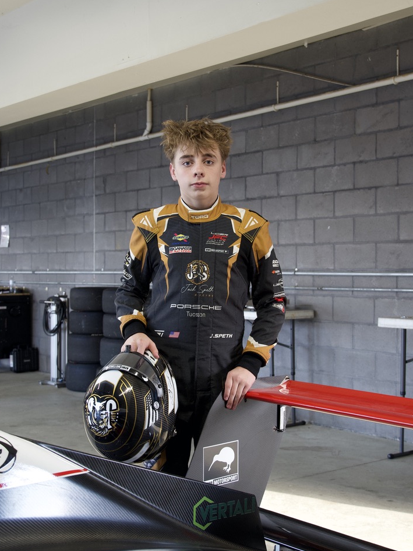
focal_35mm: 53
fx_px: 843
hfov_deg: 27.5
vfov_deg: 36.2
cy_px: 267
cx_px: 203
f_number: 4.5
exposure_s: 1/50
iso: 800
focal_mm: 32
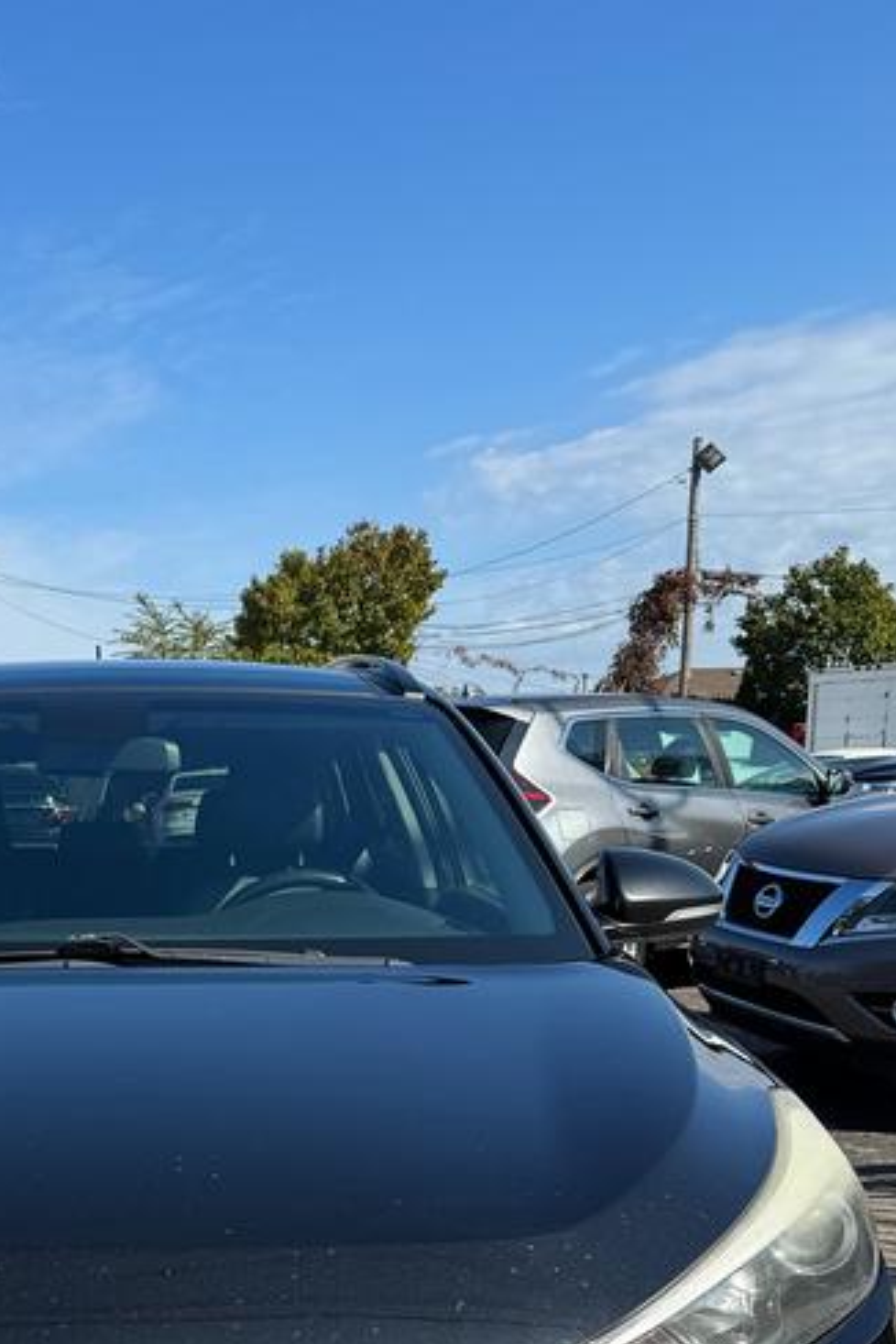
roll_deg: +2.0
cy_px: 1086
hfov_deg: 26.6
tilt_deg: -8.5
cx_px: 93
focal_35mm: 49
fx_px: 1829
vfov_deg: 38.7
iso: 80
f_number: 1.78
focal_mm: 6.76
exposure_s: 1/3247
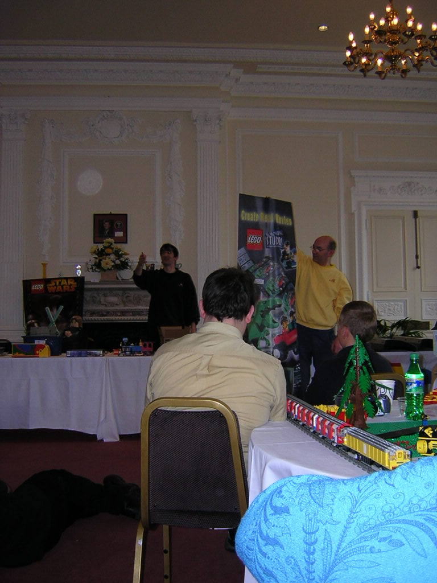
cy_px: 292
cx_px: 218
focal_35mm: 36
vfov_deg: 51.4
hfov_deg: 39.7
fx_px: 606
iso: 144
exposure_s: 1/60.1
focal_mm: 4.7
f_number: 2.6
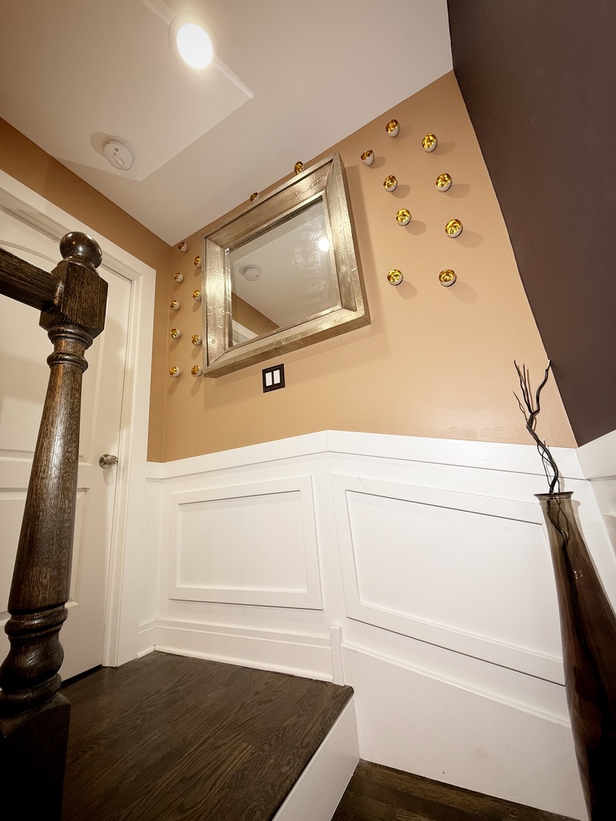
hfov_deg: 85.7
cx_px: 308
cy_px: 410
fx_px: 332
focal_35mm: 14
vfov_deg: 102.1
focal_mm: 2.22
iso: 100
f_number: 2.2
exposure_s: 1/120
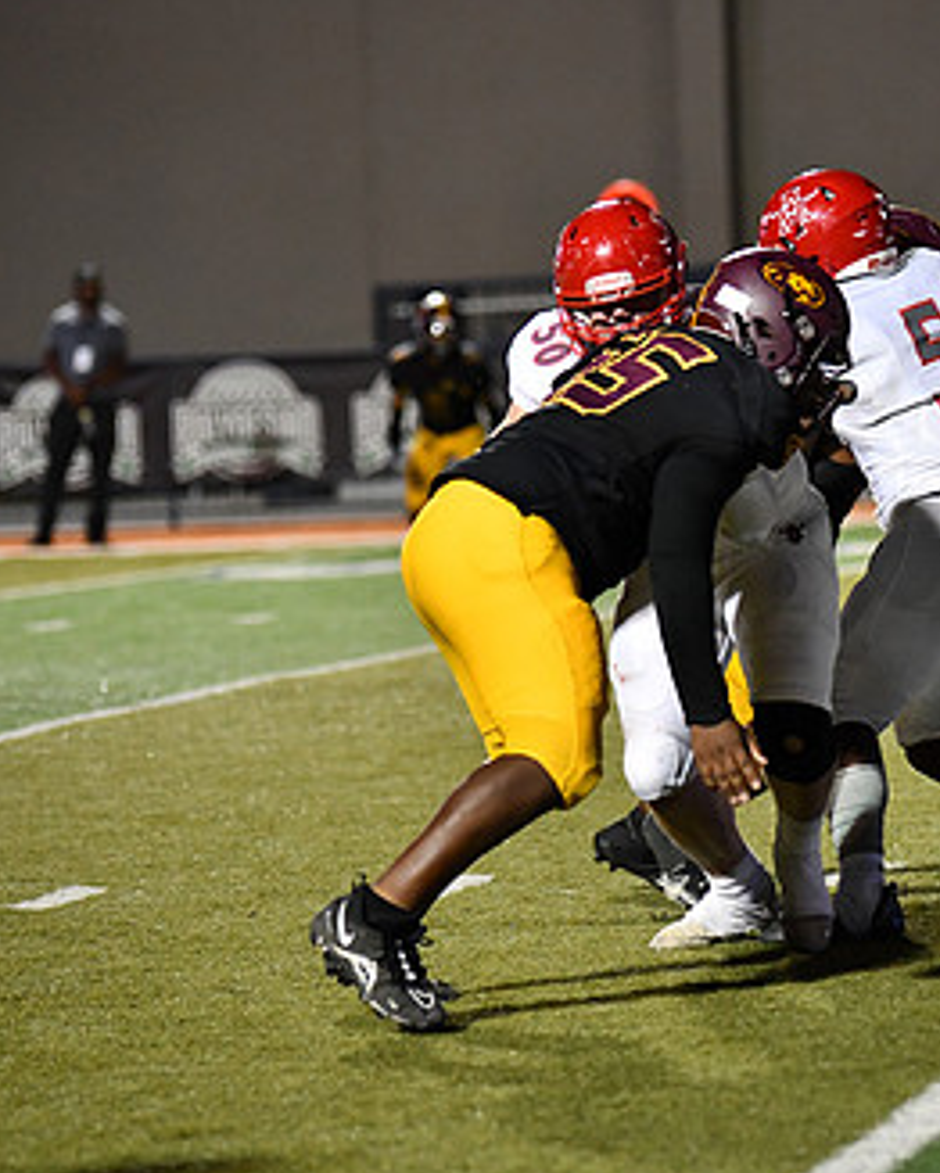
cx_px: 660
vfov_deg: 8.3
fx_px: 8095
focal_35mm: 233
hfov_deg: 6.6
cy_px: 543
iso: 4000
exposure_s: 1/1250
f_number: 2.8
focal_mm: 140
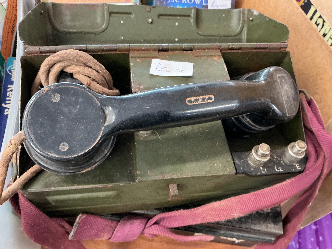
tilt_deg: -56.8
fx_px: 278
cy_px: 124
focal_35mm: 29
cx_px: 166
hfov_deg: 61.7
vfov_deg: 48.2
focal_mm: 3
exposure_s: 1/33
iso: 320
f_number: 1.8
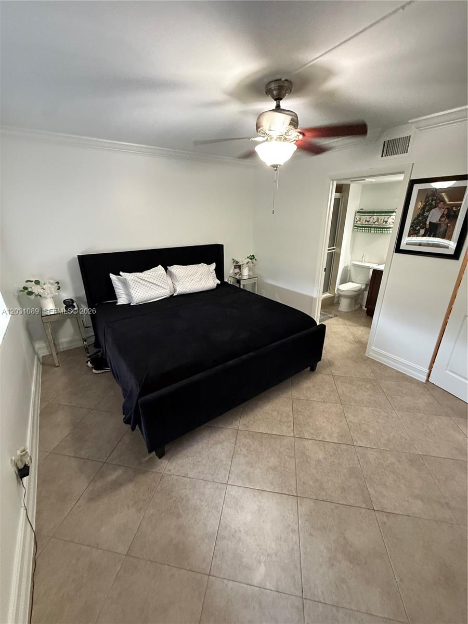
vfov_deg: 102.1
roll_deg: -0.3
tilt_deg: -21.4
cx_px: 234
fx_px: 252
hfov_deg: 85.7
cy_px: 312
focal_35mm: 14
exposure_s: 1/60
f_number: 2.2
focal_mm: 2.22
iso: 800
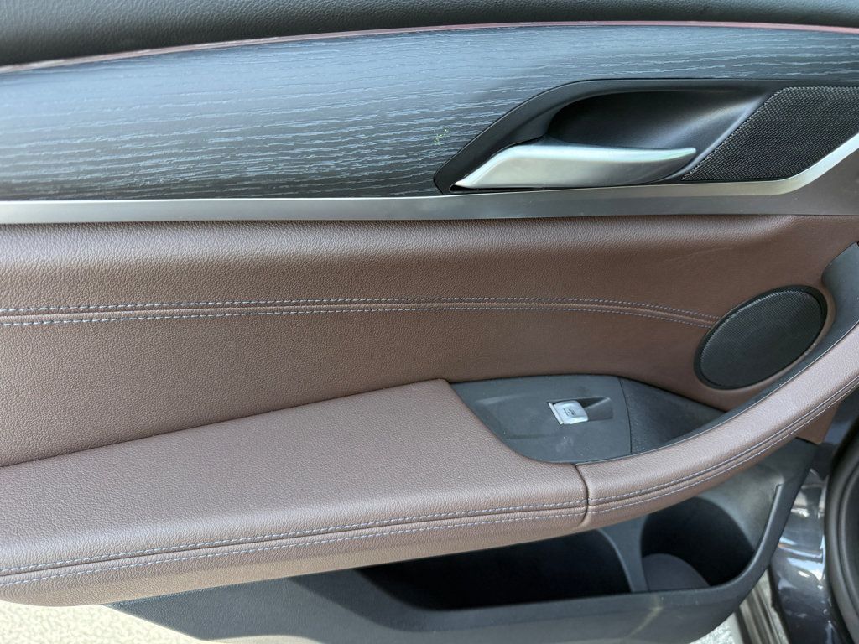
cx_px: 430
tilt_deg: -31.3
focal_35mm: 24
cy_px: 322
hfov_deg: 71.6
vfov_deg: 56.8
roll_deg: +3.9
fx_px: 596
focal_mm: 6.76
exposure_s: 1/162
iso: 200
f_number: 1.78
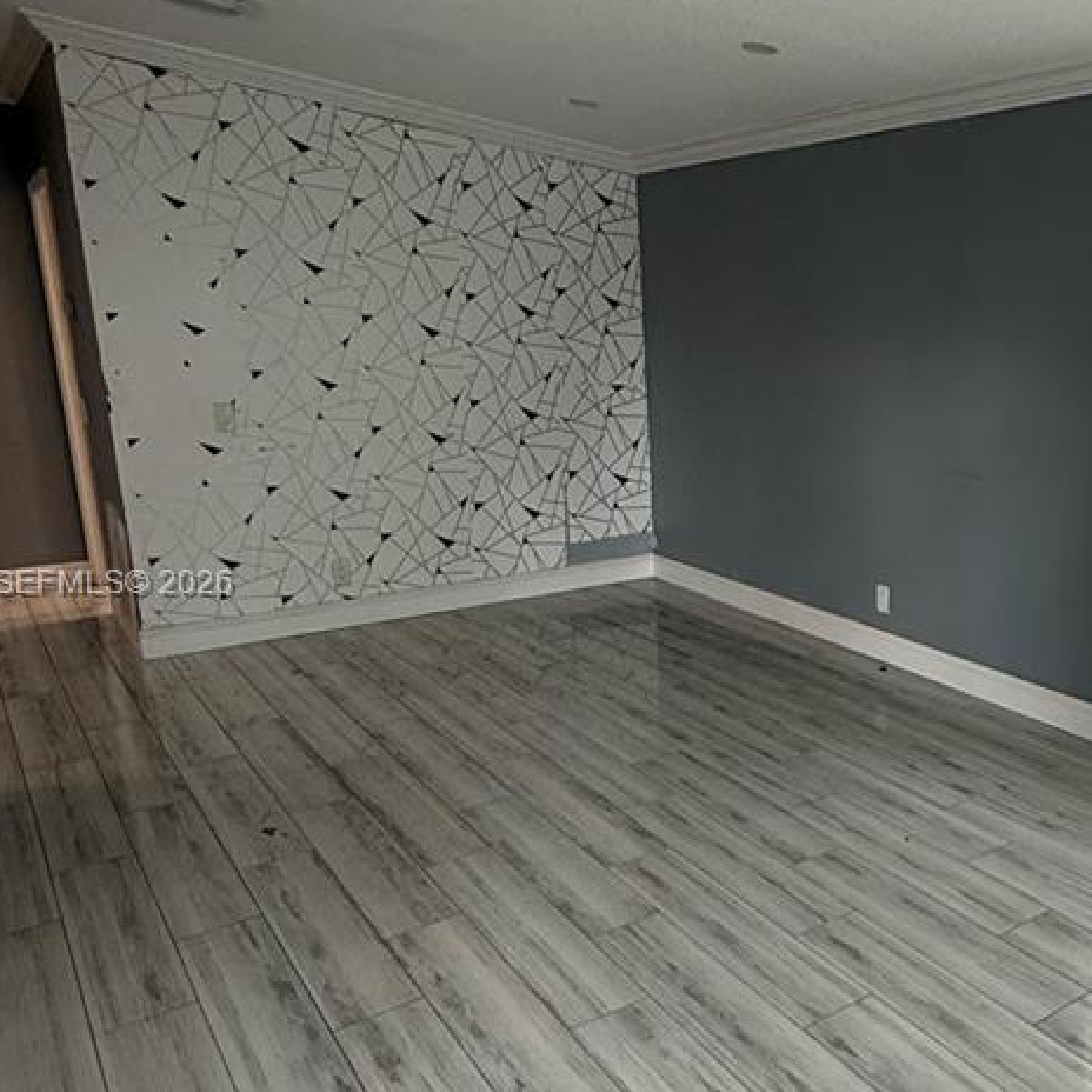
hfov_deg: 48.5
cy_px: 586
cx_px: 857
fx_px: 1142
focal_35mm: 32
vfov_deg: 51.1
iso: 250
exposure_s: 1/120
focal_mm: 2.22
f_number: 2.2
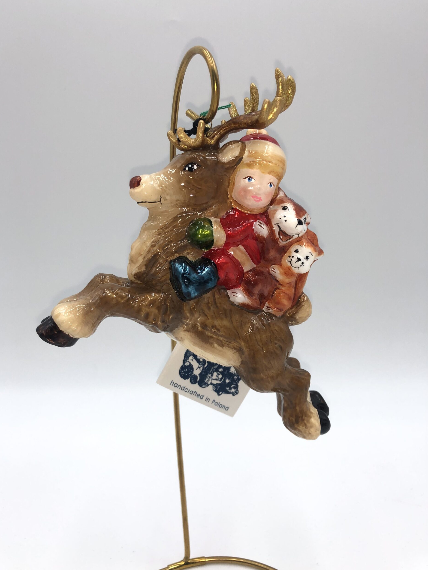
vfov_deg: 61.7
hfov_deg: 48.2
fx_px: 478
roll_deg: +2.1
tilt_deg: -12.8
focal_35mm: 29
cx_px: 208
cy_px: 279
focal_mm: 4
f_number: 1.8
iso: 20
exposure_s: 1/695
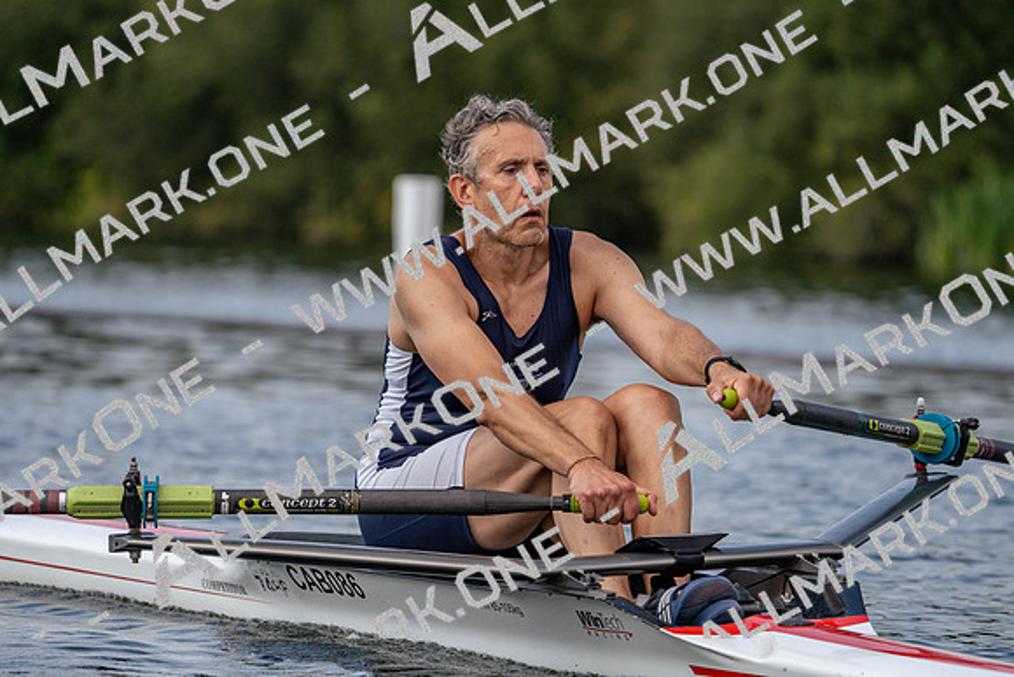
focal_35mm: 289
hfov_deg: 7.1
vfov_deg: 4.8
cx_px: 507
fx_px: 8142
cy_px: 338
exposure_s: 1/1600
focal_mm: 289
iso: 320
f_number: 5.6
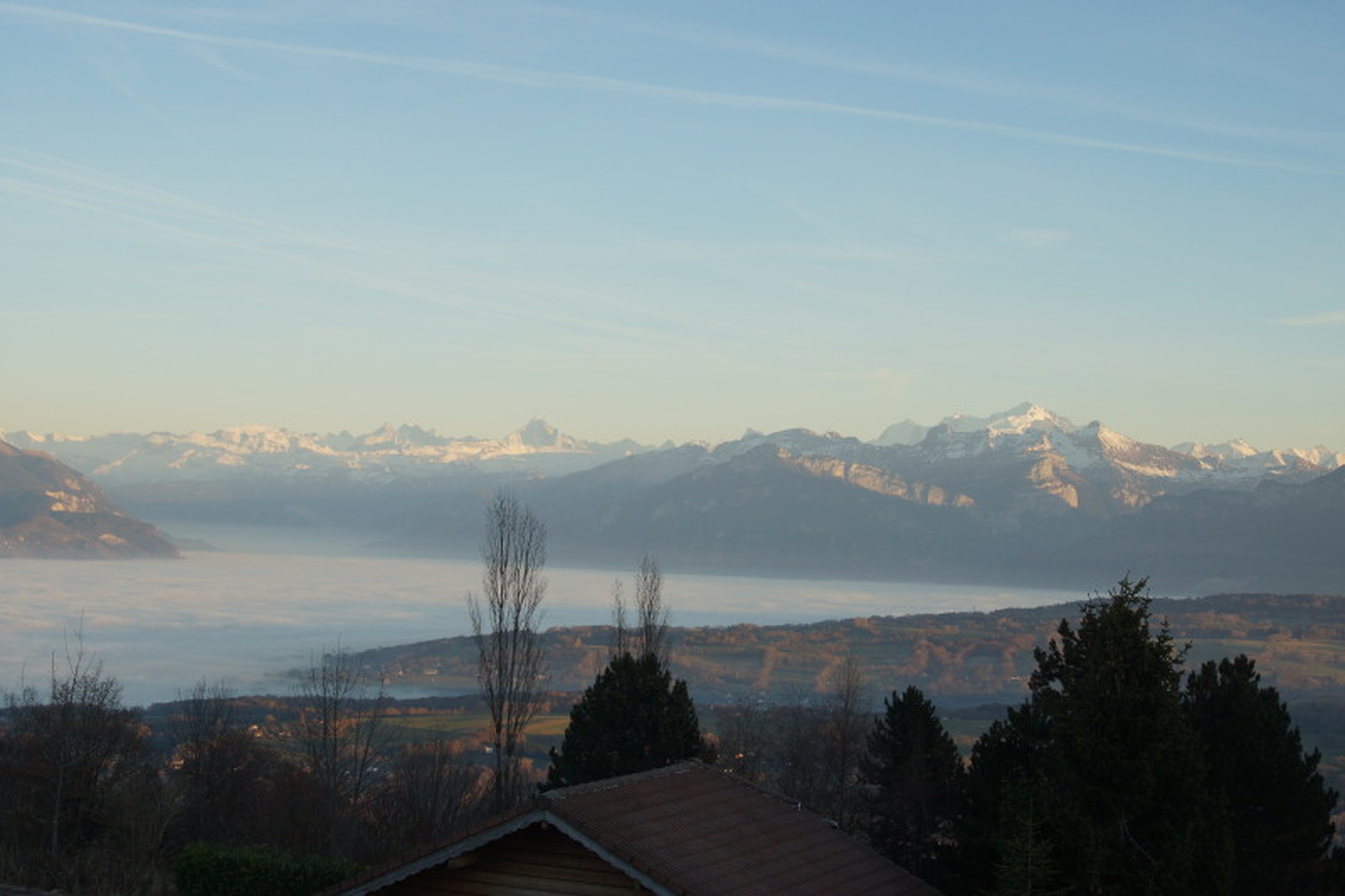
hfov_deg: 37.9
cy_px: 448
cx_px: 672
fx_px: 1961
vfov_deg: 25.7
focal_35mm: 52
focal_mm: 35
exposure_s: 1/200
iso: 200
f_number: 8
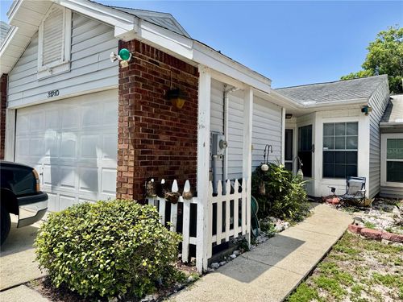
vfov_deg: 56.8
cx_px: 202
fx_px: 279
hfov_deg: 71.6
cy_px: 151
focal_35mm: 24
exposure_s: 1/4608
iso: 80
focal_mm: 6.76
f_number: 1.78
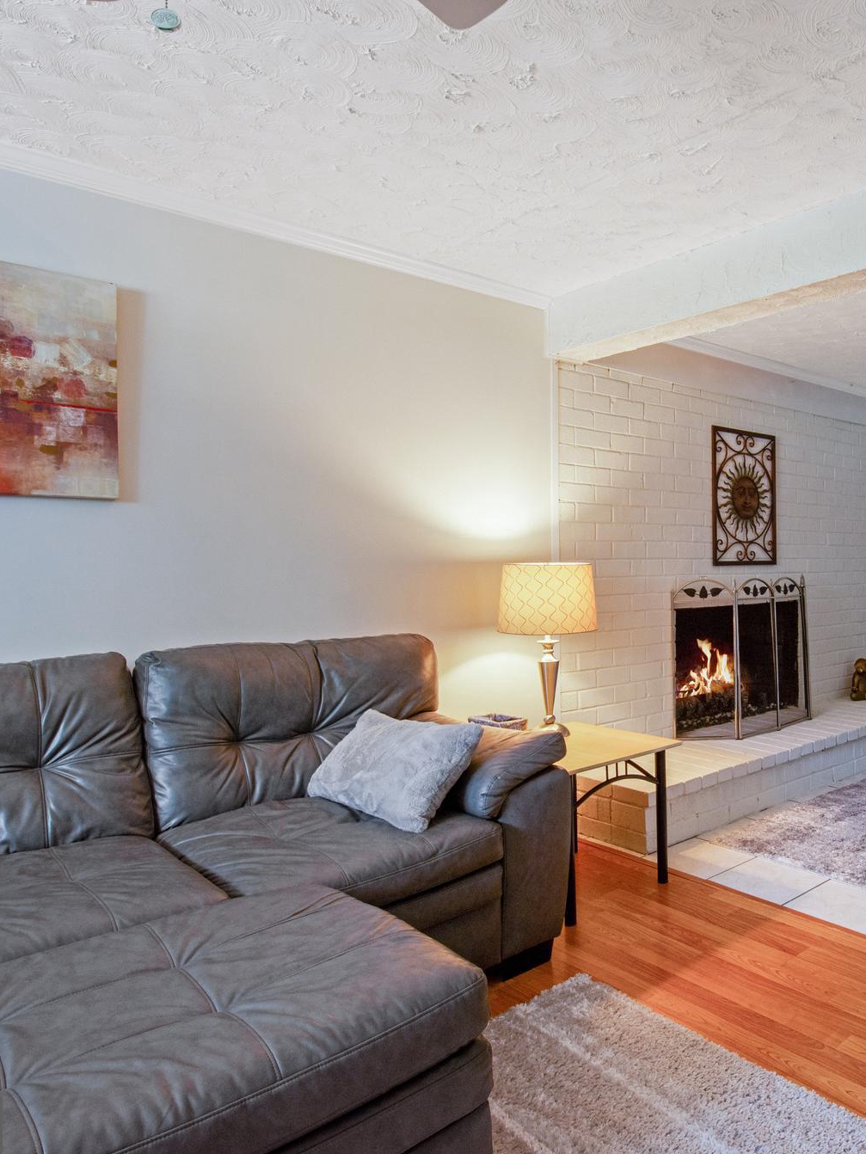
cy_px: 572
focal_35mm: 22
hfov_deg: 56.7
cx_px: 692
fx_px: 734
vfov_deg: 76.4
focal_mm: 10
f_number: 8
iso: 1250
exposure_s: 1/5
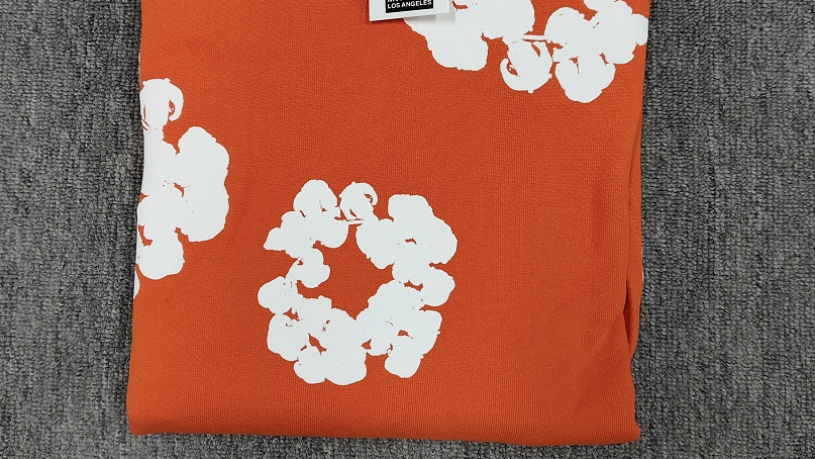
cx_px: 407
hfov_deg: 56.6
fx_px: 756
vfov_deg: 33.4
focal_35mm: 35
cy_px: 145
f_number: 1.88
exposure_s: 1/100
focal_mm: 5.56
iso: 1416
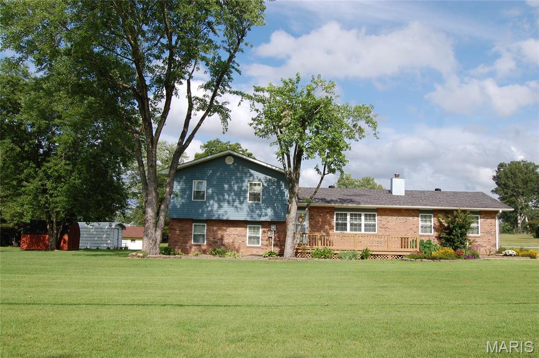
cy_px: 179
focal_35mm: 28
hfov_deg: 64.6
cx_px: 270
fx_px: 426
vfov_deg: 45.6
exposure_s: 1/320
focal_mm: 19
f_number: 9
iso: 200
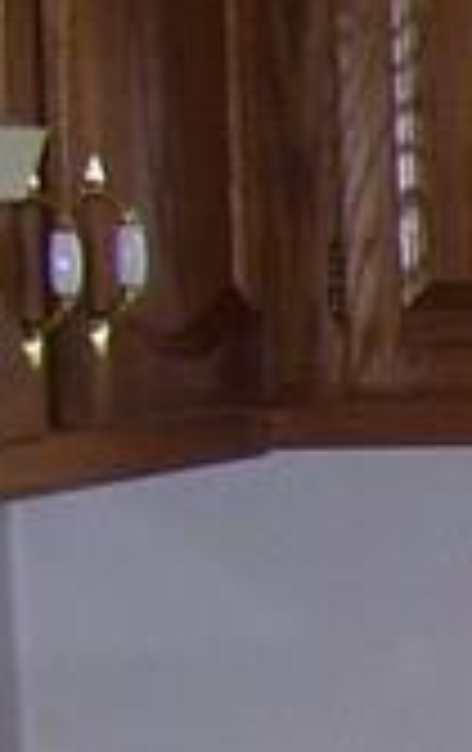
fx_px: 4918
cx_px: 2198
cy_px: 923
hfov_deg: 4.7
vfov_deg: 8.6
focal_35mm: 240
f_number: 2.7
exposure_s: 1/45
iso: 125
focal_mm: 6
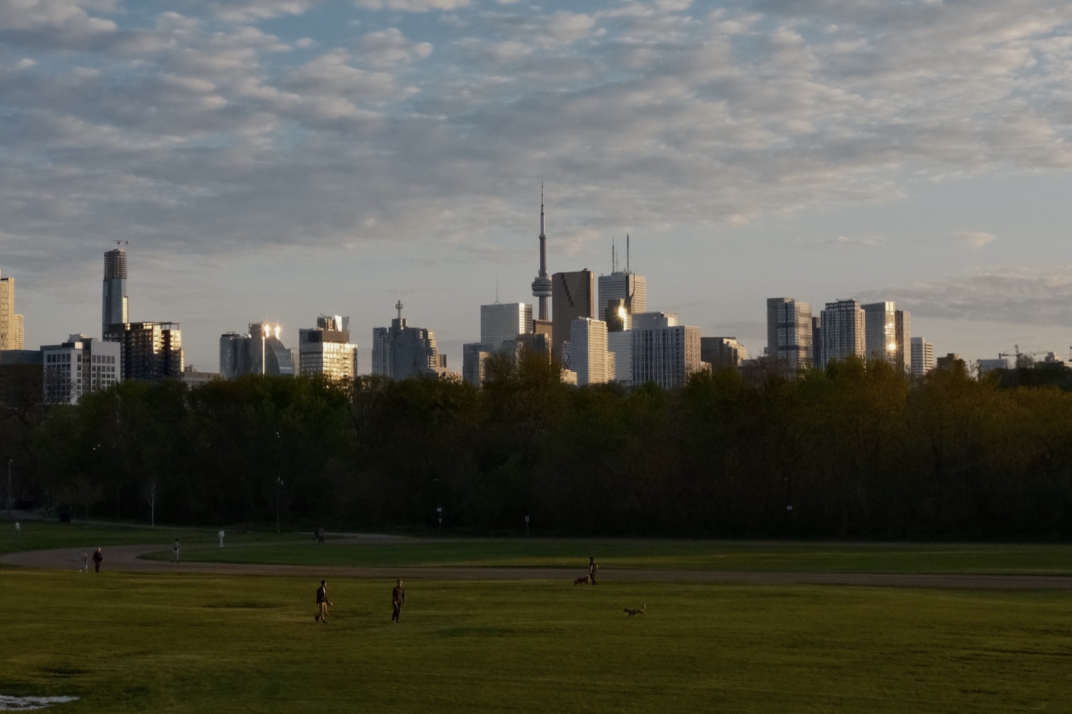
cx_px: 536
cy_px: 357
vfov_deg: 37.8
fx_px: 1042
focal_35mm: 35
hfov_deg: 54.4
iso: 1600
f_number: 7.1
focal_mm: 23
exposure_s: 1/1700
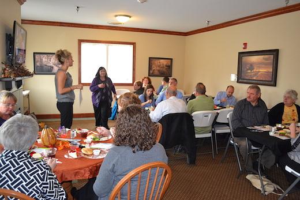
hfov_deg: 67.4
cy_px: 100
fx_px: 225
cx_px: 150
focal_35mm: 27
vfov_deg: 48.0
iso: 1400
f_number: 3.5
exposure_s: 1/60
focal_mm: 18
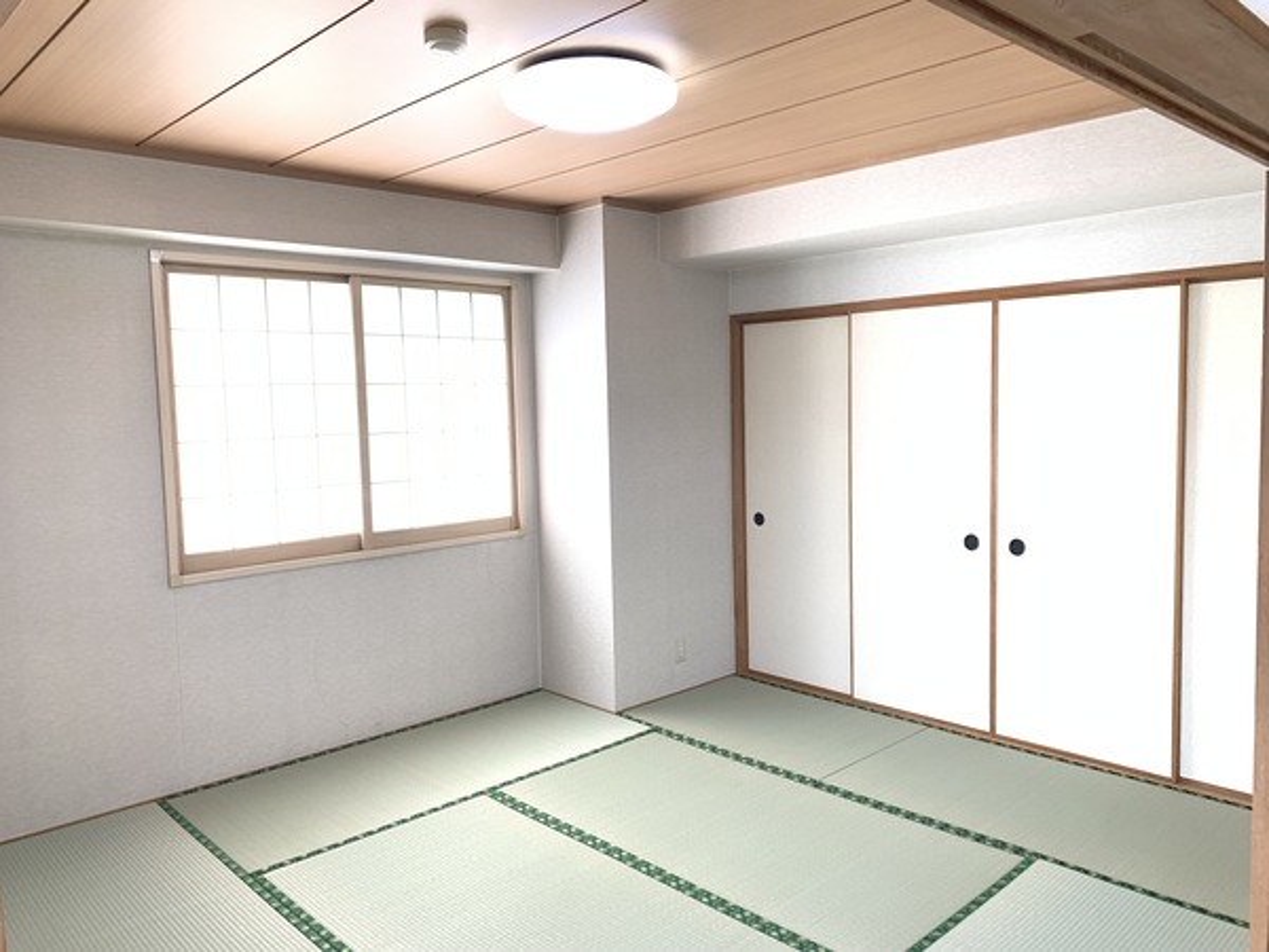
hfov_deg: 67.3
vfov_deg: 53.1
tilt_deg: -4.2
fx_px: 953
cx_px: 634
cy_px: 476
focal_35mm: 26
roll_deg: +1.0
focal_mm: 4.25
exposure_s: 1/100
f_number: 1.8
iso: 80
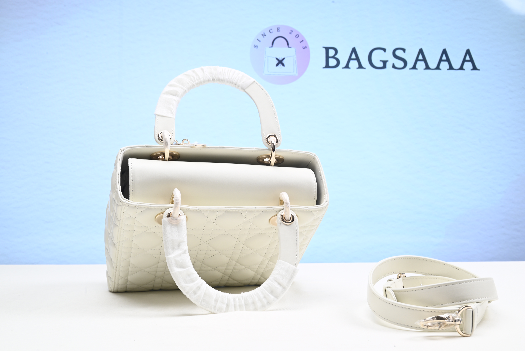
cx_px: 262
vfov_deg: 36.0
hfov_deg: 51.9
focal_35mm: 37
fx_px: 540
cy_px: 176
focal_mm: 37
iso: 100
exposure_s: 1/2
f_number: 16
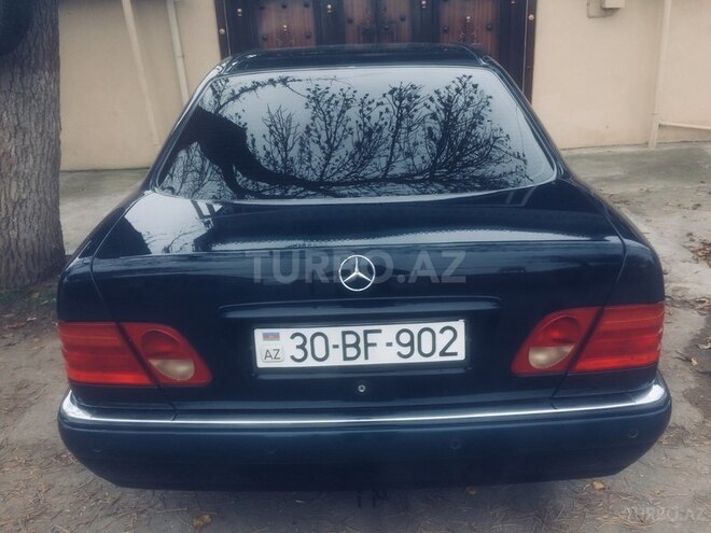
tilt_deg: -19.3
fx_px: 596
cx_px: 356
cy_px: 266
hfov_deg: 61.7
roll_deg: +0.7
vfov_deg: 48.2
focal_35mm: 29
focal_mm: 4.15
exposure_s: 1/108
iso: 32
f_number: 2.2
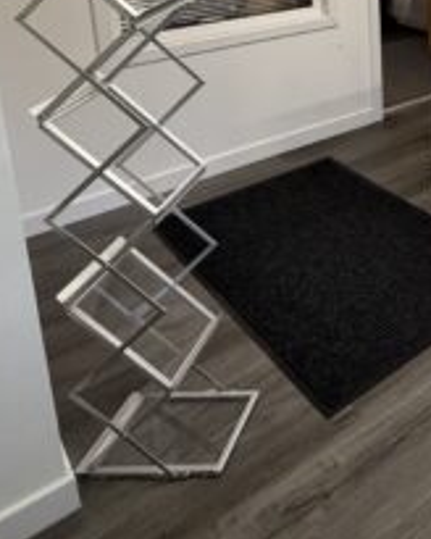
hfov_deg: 30.0
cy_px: 5
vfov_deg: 40.4
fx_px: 638
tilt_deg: -12.2
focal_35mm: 40
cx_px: 555
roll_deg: -1.5
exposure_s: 1/100
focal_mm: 2.22
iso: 250
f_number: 2.2
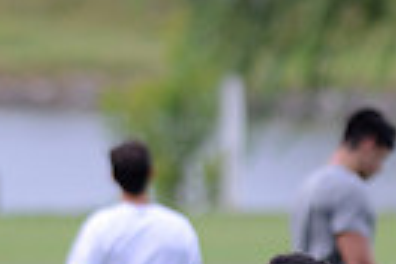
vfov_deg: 1.0
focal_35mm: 1318
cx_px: 357
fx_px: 14497
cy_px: 554
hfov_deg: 1.6
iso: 200
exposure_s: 1/1000
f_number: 2.8
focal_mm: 300
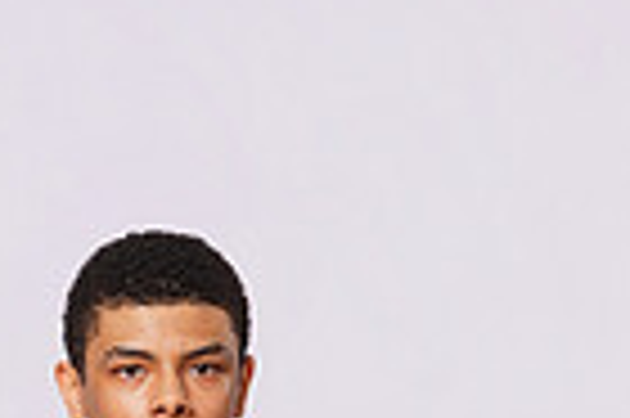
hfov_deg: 6.3
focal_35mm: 329
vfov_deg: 4.1
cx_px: 72
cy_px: 948
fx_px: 5751
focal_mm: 102
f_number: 7.1
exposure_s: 1/200
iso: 200
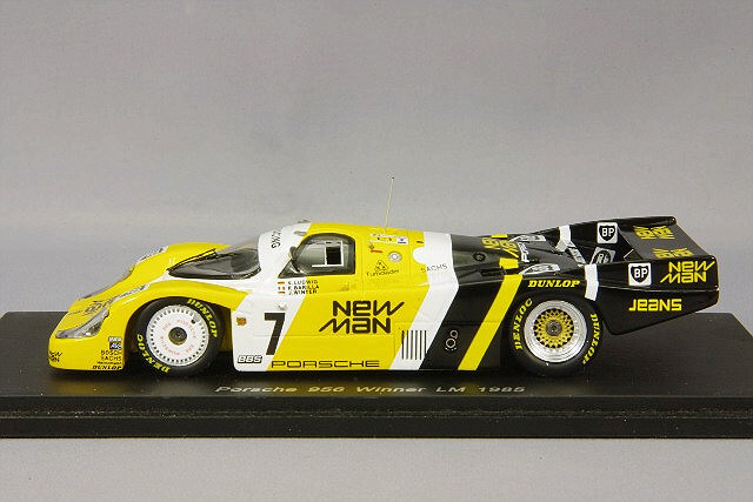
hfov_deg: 18.3
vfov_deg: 12.2
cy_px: 251
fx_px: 2343
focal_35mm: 112
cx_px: 376
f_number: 32
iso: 400
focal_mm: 75
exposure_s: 1/1.25
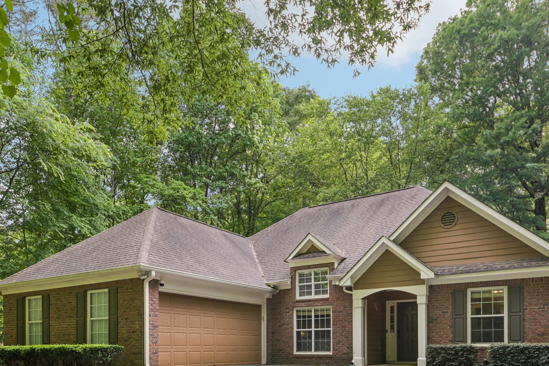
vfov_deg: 44.5
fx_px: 442
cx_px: 293
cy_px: 233
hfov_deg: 63.6
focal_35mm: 29
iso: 64
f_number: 8
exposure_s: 1/25
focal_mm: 20
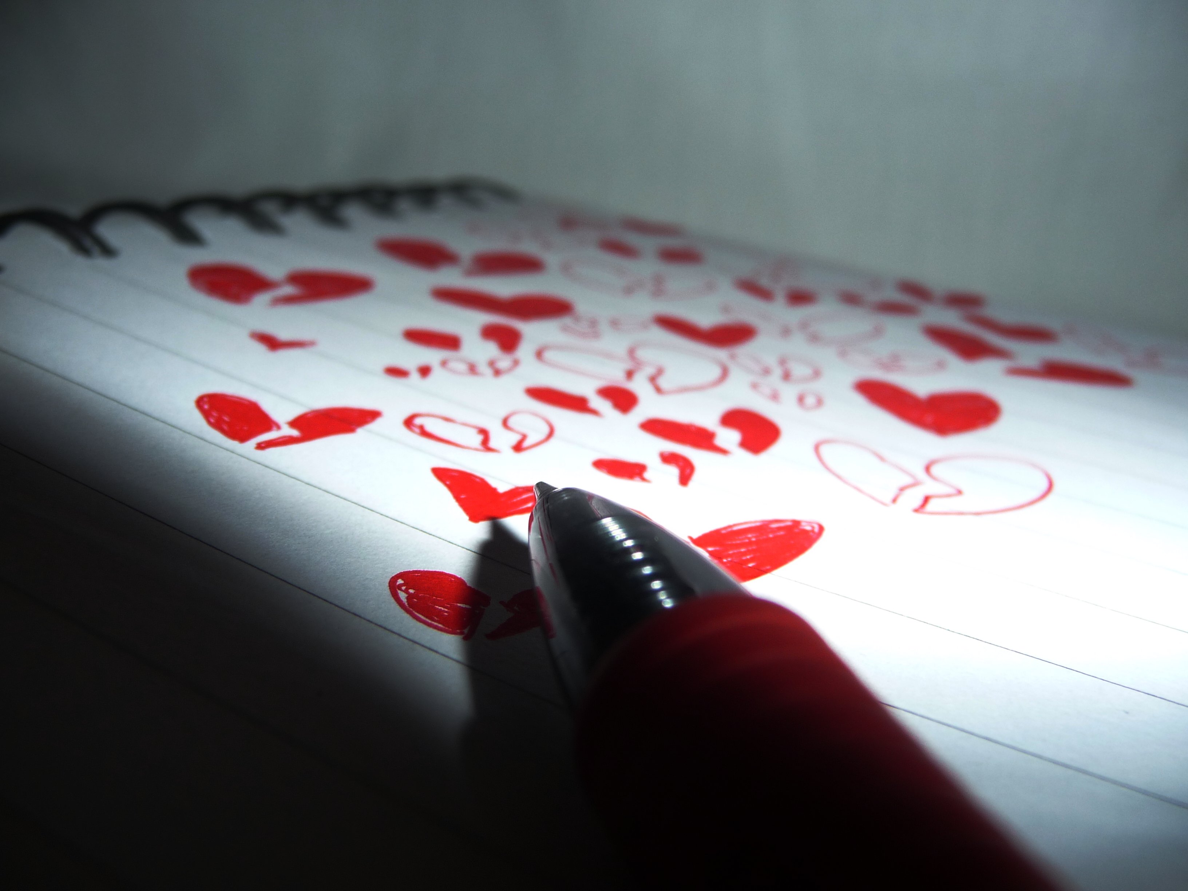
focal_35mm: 28
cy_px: 446
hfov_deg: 63.4
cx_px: 594
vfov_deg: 49.7
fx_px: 961
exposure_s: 1/30
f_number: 3.3
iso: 100
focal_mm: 4.7
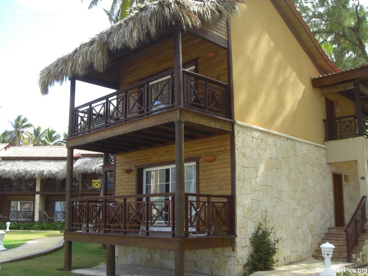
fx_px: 404
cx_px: 184
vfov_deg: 37.7
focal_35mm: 38
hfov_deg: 49.0
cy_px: 138
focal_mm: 6.2
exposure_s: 1/250
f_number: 2.7
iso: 64
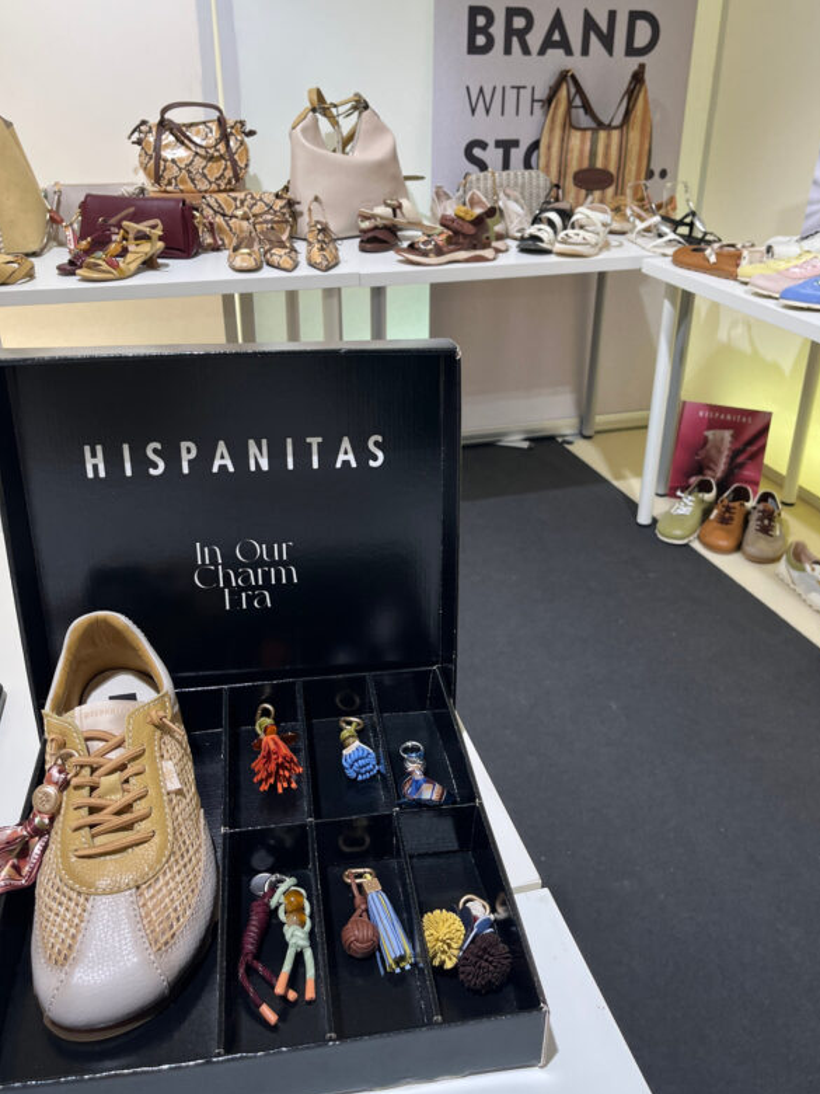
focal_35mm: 30
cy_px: 518
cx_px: 417
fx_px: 948
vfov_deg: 59.9
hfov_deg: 46.8
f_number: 1.6
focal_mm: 5.1
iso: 64
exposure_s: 1/100
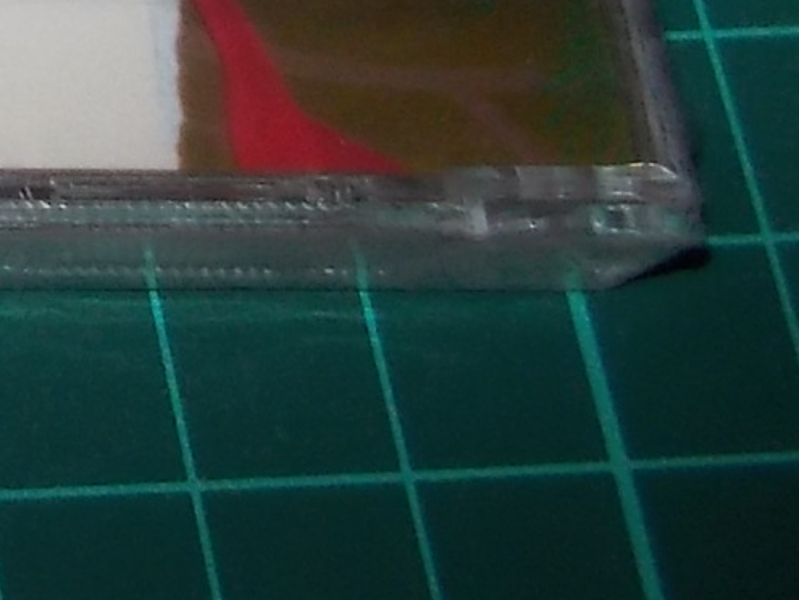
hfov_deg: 12.5
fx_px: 3072
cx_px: -938
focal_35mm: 133
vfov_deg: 10.2
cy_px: -676
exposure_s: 1/30
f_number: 3.3
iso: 200
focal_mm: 4.1
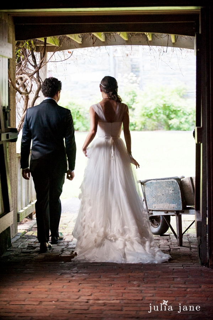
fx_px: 871
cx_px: 106
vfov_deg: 20.8
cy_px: 160
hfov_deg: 13.9
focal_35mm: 98
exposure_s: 1/1000
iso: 2000
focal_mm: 98
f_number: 2.8
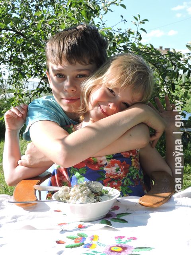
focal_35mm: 55
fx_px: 405
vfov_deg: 34.9
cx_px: 96
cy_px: 128
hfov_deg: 26.6
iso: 100
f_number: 3.7
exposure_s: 1/400
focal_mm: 9.8
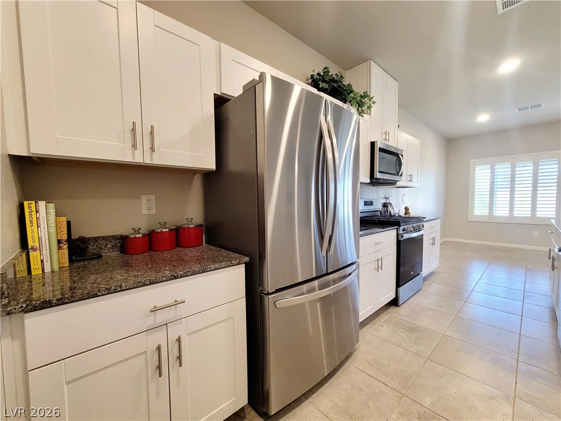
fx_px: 211
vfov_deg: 89.9
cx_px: 280
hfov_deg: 106.2
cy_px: 210
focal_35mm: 13
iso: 320
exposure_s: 1/60.2
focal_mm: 2.2
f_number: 2.2
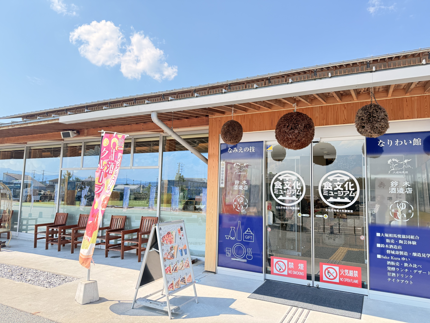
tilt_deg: +6.9
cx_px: 215
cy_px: 162
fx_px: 298
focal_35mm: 24
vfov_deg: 56.8
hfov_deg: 71.6
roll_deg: -1.7
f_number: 1.78
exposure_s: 1/1292
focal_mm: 6.76
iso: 100
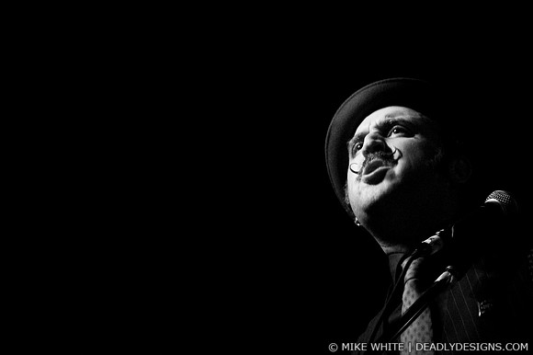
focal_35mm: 72
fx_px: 1065
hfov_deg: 28.1
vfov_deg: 18.9
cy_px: 178
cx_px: 266
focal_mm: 48
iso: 800
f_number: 2.8
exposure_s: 1/60
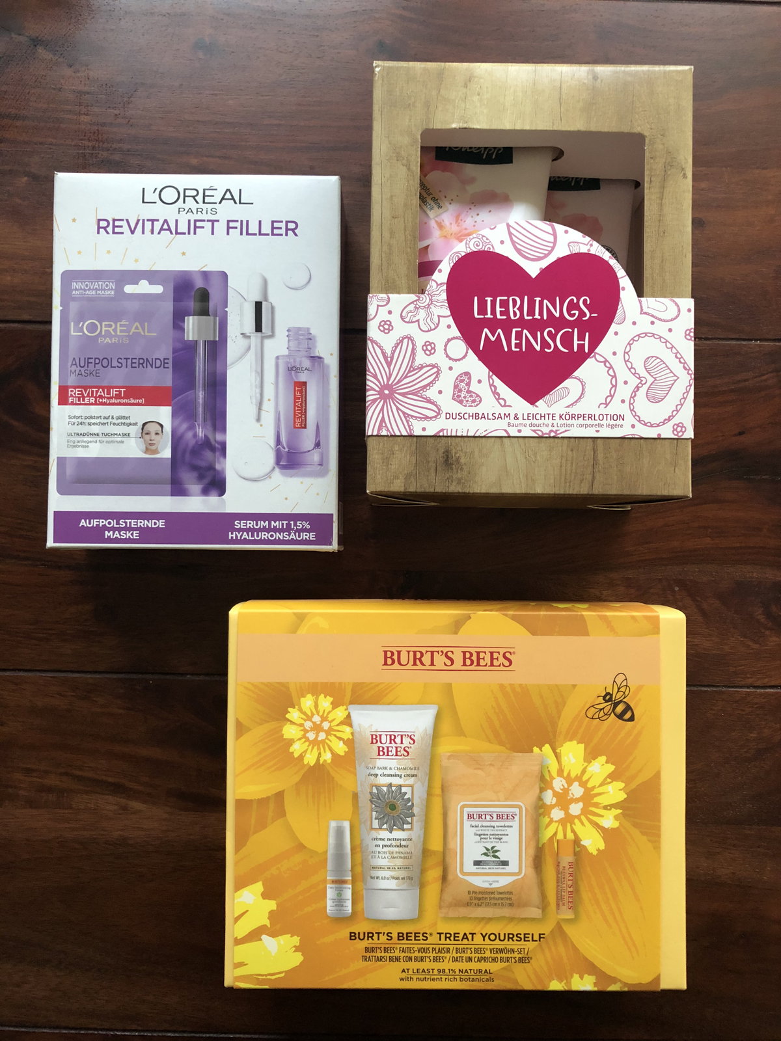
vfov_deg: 63.4
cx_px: 390
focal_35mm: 28
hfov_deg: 49.7
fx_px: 842
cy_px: 520
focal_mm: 4
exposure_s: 1/15
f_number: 1.8
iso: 80
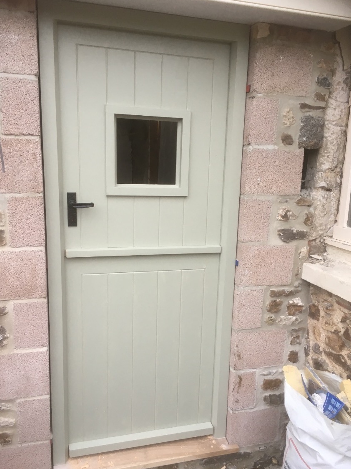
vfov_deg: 58.3
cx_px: 184
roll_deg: -1.6
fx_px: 419
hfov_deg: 45.4
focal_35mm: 31
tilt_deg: -13.0
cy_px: 249
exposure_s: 1/33
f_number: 2.2
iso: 32
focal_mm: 4.15
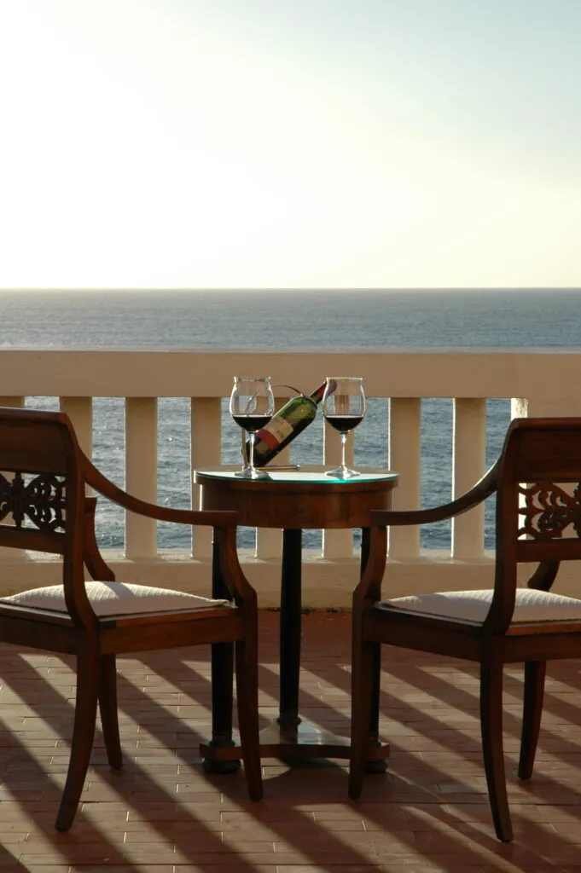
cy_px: 436
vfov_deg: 20.9
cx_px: 290
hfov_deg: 14.0
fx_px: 2364
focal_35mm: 98
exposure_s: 1/400
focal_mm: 65
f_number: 10
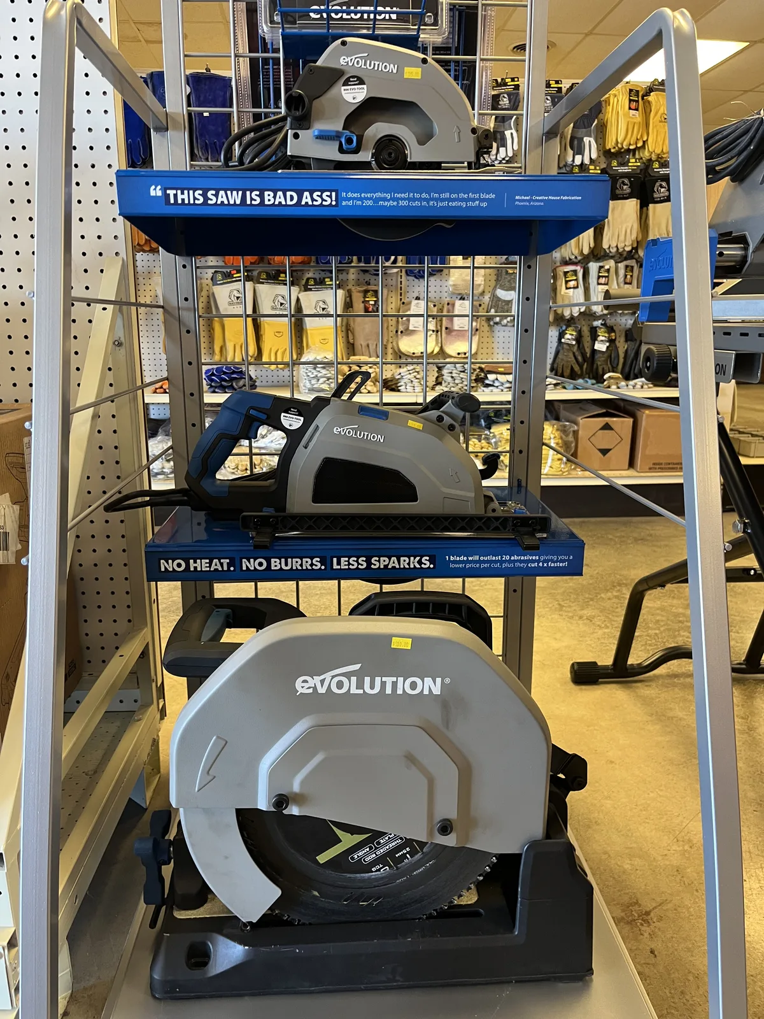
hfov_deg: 53.1
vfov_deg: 67.3
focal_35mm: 26
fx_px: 765
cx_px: 382
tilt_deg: -15.0
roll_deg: +0.9
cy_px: 510
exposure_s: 1/60
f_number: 1.6
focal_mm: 5.1
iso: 200
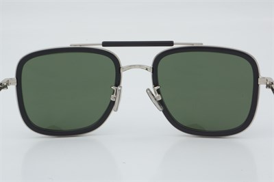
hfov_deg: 24.6
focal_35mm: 82
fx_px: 627
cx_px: 137
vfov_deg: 16.5
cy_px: 91
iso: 100
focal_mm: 55
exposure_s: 1/3
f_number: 29
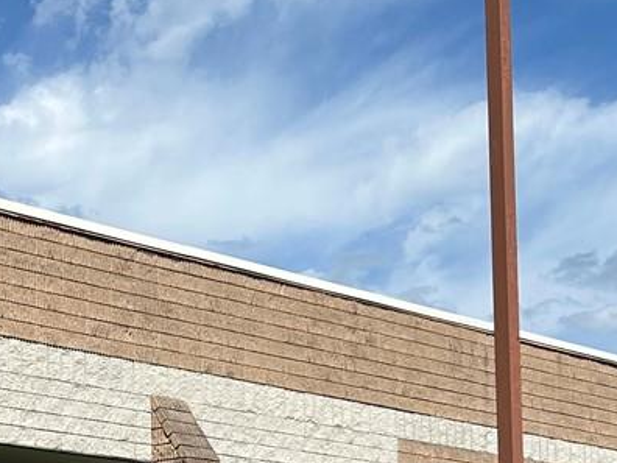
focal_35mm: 105
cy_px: 502
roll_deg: +0.5
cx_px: 132
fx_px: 1872
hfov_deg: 18.6
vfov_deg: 13.8
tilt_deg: +8.3
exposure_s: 1/6579
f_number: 1.5
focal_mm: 5.7
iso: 50
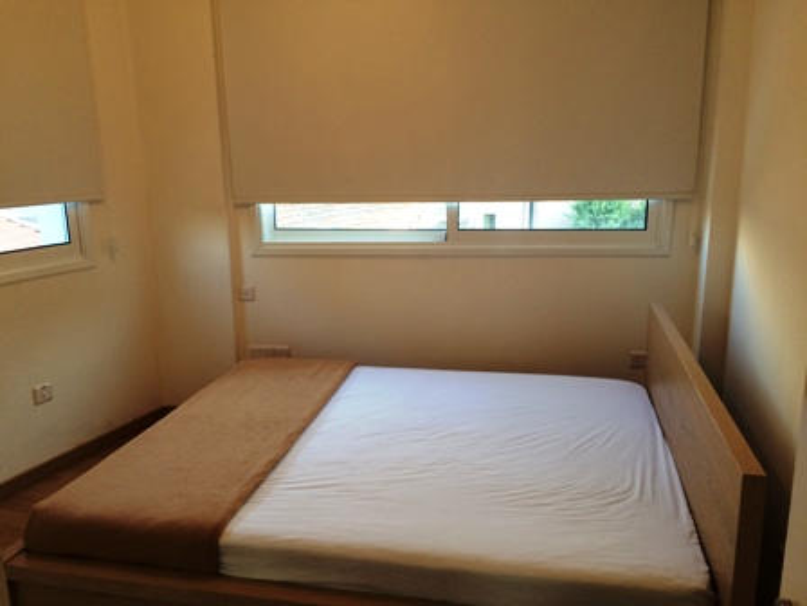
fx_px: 676
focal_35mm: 29
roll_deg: +1.5
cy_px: 303
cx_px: 404
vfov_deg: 48.2
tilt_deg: -13.2
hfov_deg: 61.7
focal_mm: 4.15
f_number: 2.2
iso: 100
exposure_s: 1/33
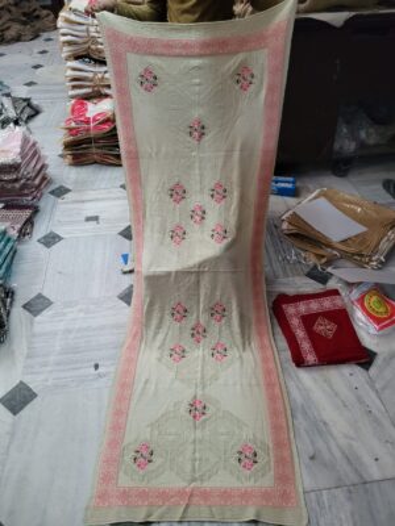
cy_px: 263
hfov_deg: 53.1
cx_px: 198
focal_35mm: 26
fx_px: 396
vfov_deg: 67.3
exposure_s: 1/50
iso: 800
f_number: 1.8
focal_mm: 5.4
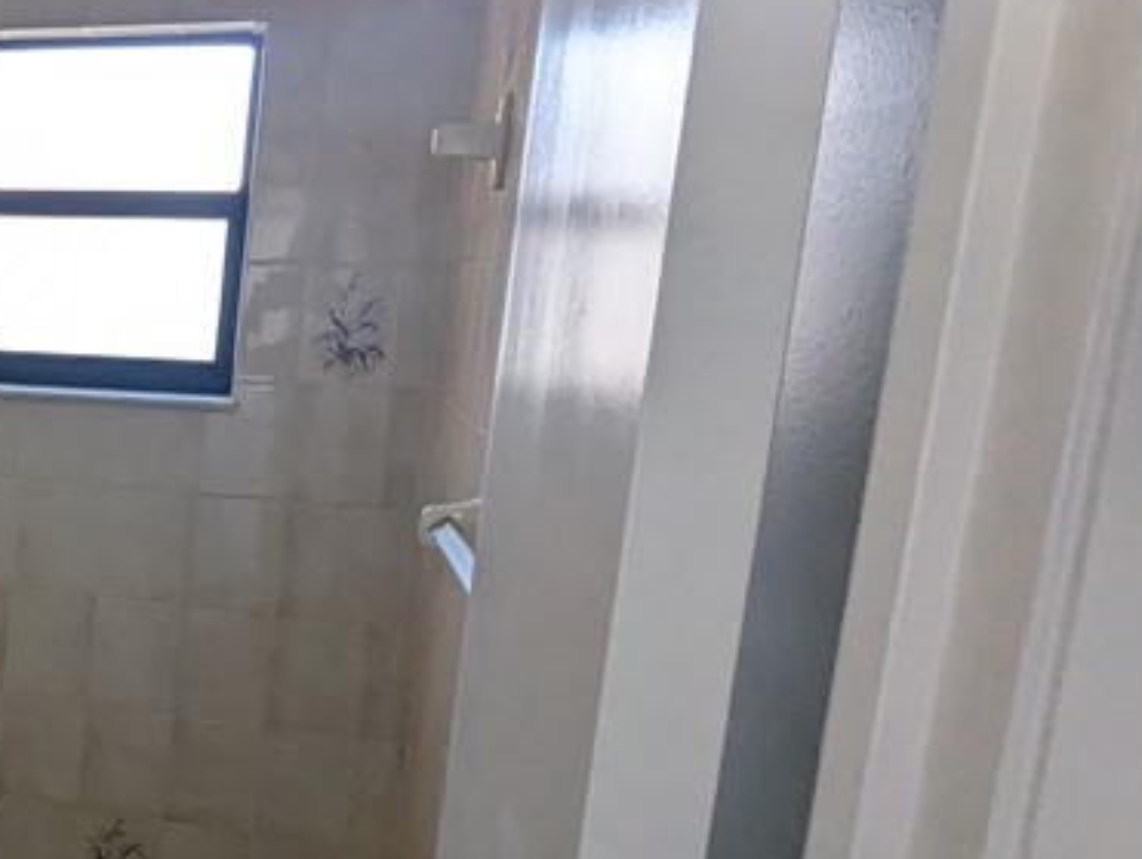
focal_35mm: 44
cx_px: -297
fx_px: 1453
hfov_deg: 33.2
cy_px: 523
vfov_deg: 32.8
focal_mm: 2.35
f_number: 2.2
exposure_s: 1/90.1
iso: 384
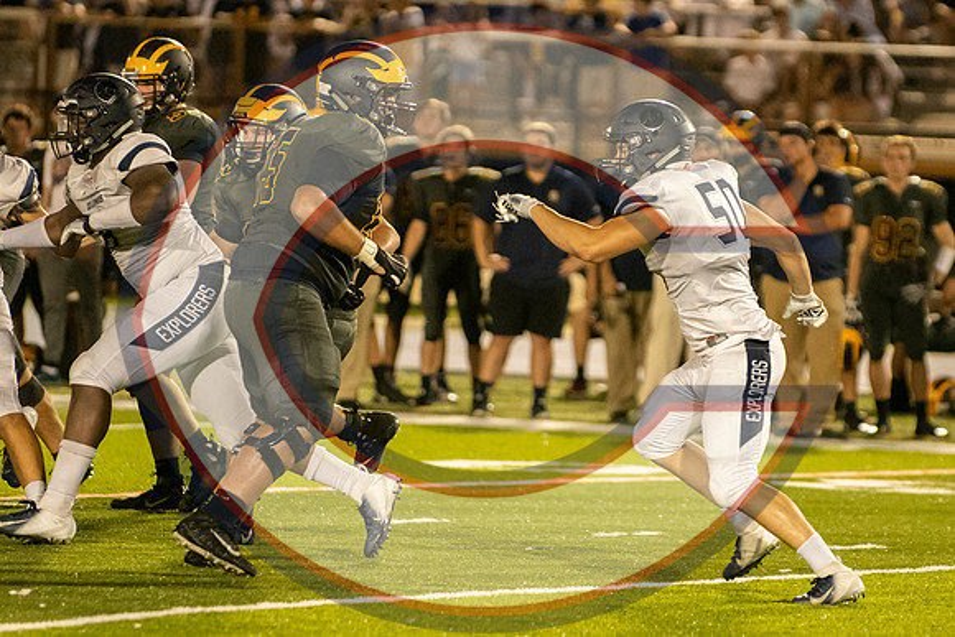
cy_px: 318
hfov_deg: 5.4
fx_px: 10152
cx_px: 609
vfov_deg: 3.6
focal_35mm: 383
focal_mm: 200
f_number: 2.8
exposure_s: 1/1250
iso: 9000
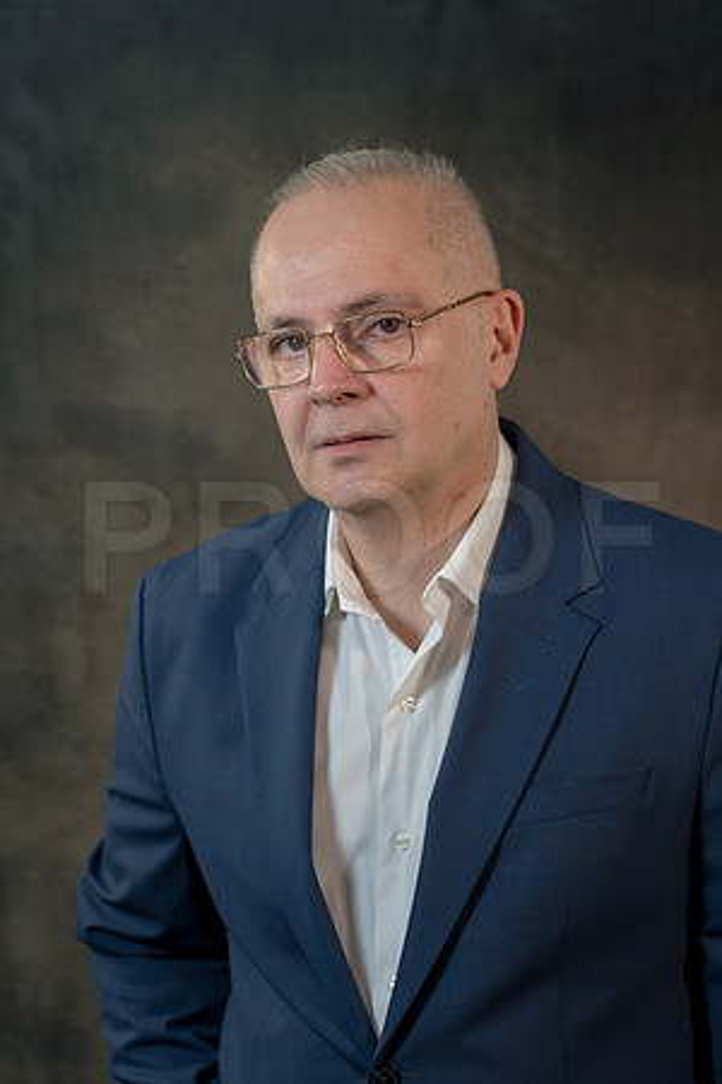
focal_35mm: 105
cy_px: 542
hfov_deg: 13.0
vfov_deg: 19.5
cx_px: 361
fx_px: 3159
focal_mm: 105
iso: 250
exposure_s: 1/100
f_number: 5
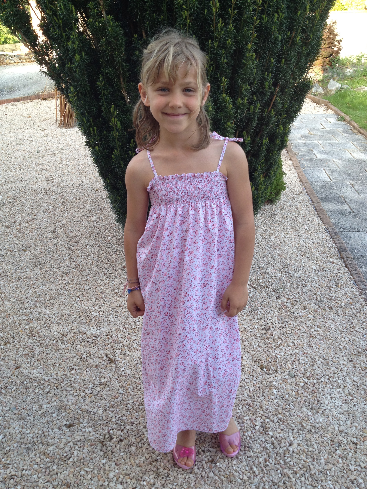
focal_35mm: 35
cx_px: 184
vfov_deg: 52.6
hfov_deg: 40.7
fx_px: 495
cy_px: 244
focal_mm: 4.28
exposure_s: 1/165
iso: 64
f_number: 2.4
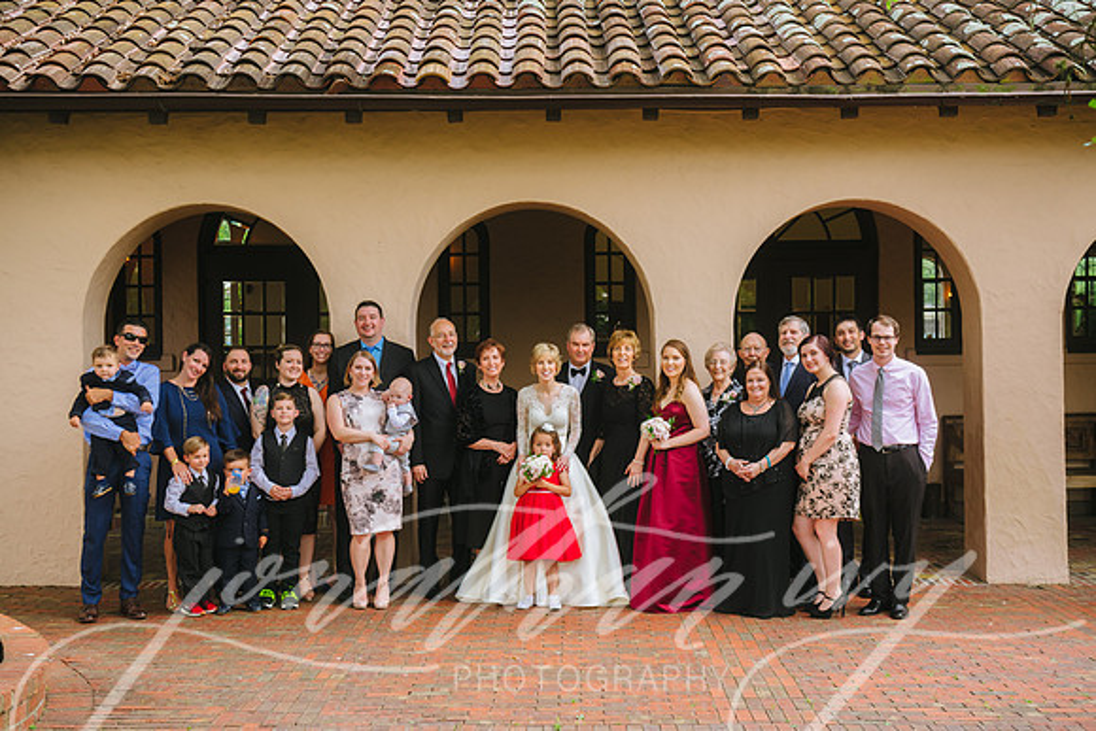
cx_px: 536
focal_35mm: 46
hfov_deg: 42.8
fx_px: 1400
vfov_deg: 29.3
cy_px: 373
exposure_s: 1/320
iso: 250
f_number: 4
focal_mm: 45
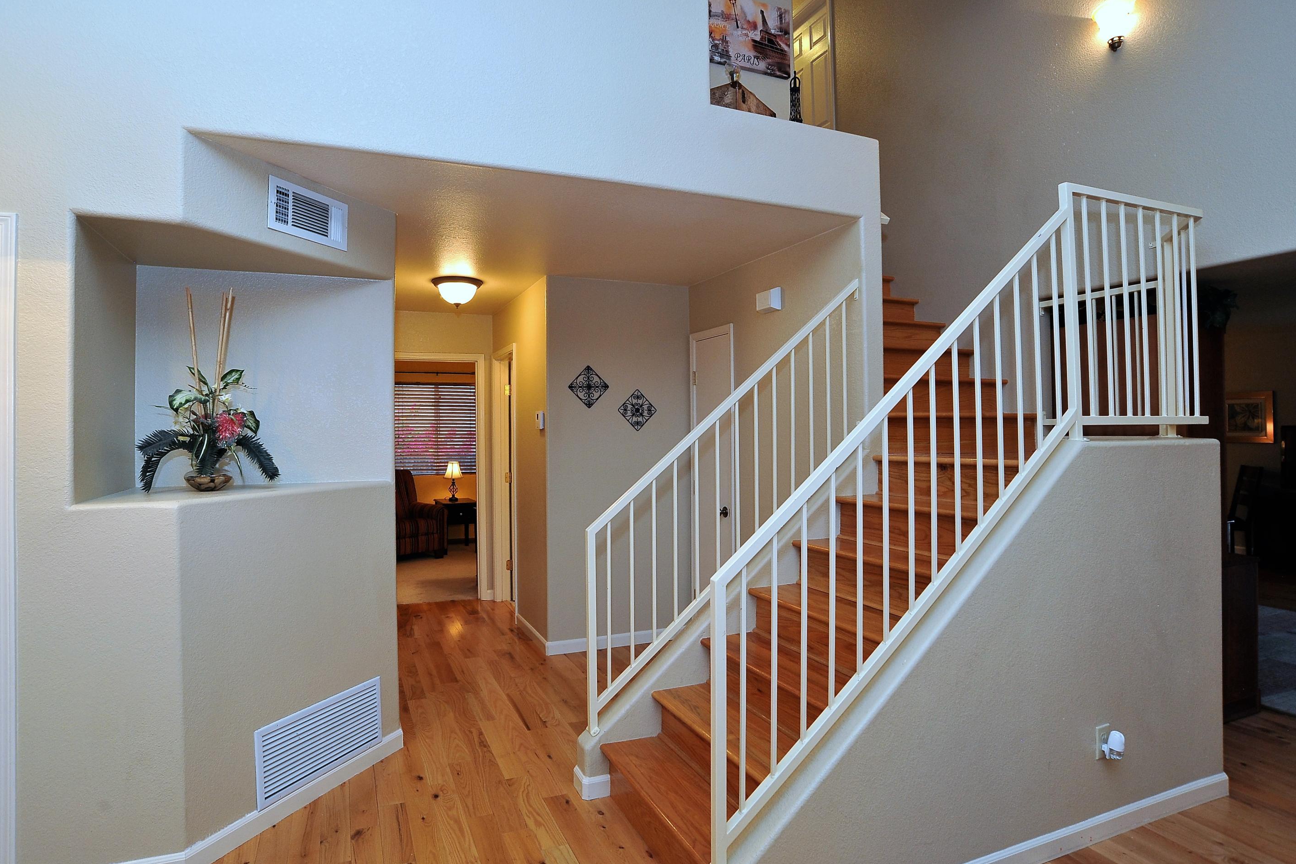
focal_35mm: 19
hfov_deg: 86.9
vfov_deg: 64.5
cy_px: 410
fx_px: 684
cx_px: 631
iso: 1000
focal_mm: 18
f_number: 7.1
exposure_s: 1/30
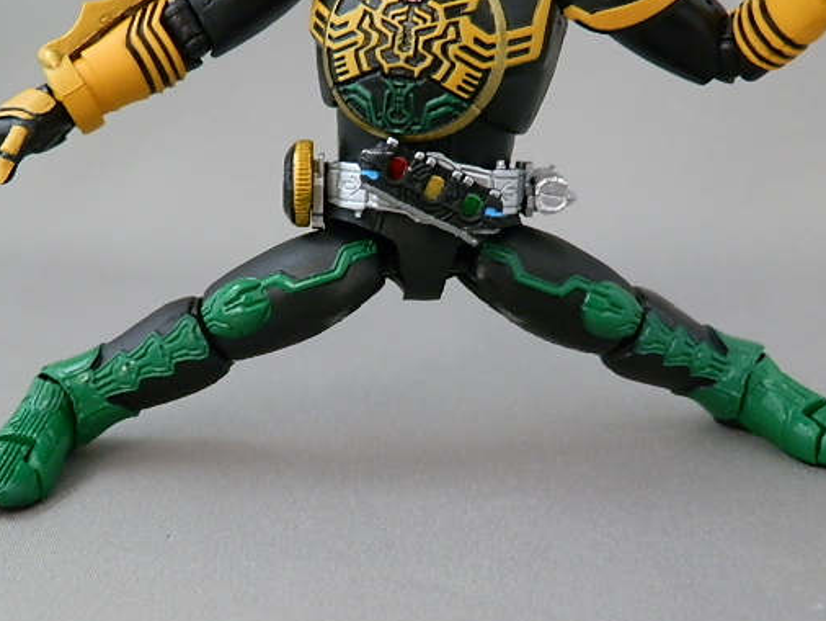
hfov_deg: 43.8
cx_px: 374
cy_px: 306
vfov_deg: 33.6
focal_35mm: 43
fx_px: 1027
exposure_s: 1/8
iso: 200
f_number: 3.5
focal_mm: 6.17
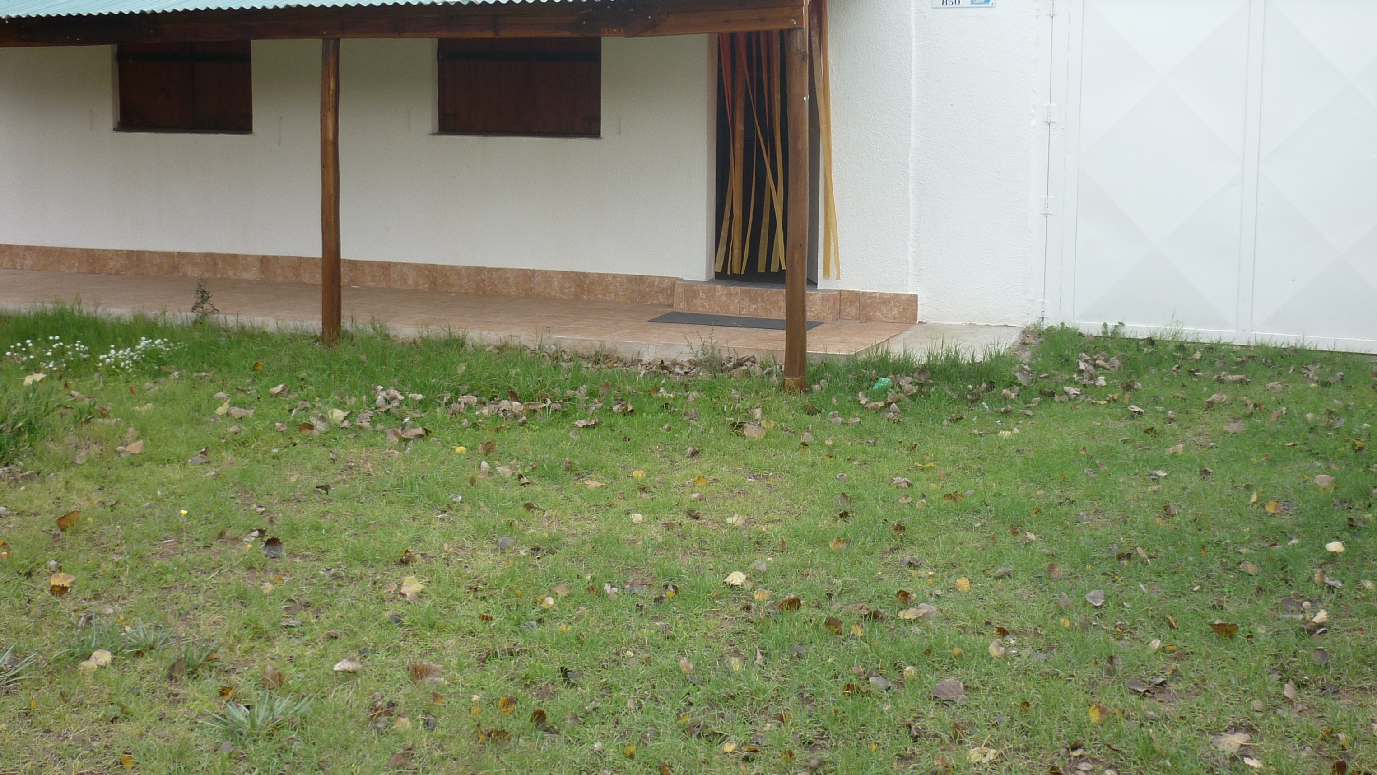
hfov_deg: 47.3
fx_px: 1570
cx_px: 750
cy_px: 239
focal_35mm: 43
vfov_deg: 27.5
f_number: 2.8
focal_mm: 5.5
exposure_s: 1/200
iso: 80
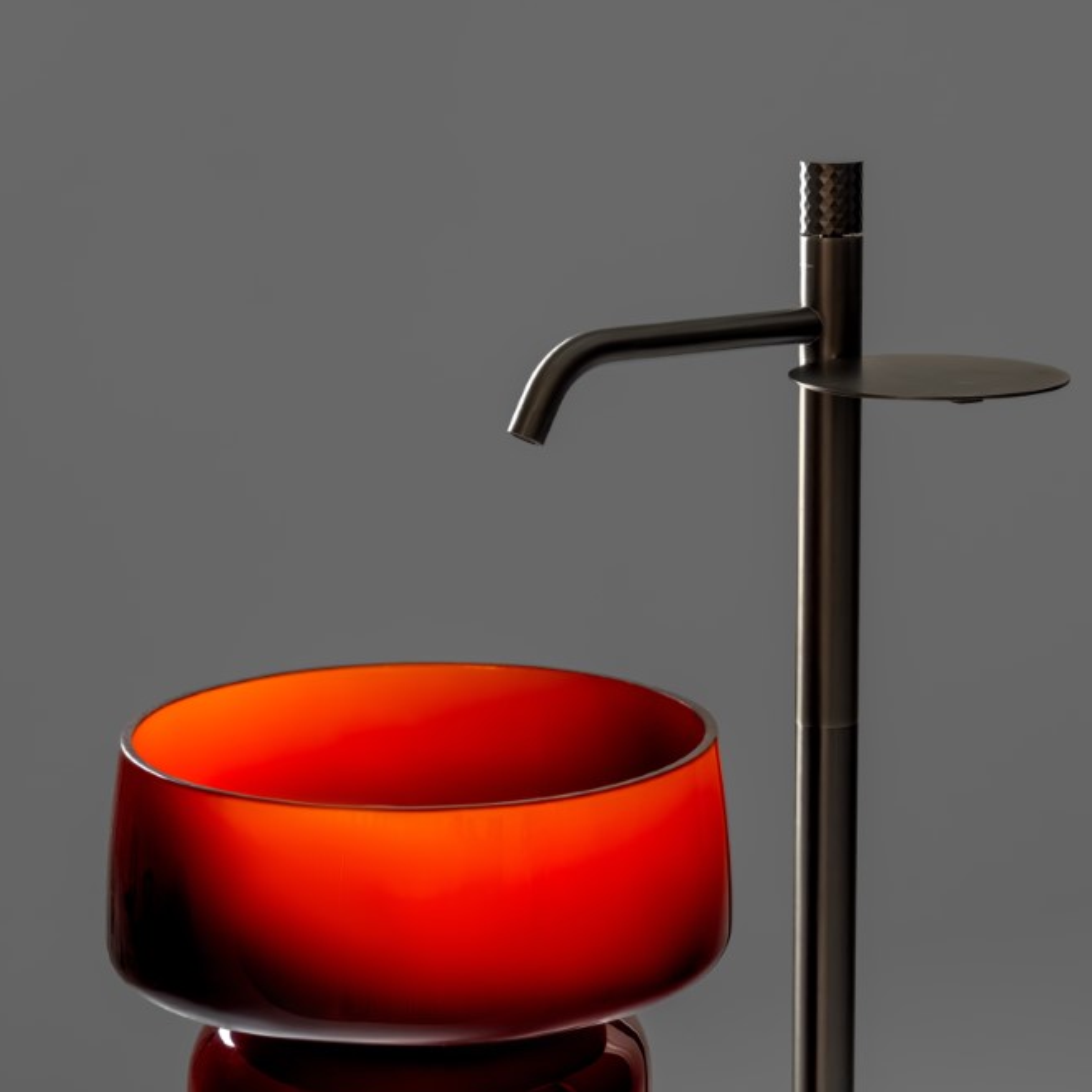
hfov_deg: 19.3
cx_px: 546
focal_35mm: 90
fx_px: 3212
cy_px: 636
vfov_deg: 19.3
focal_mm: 70
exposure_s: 1/20
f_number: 10
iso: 2000
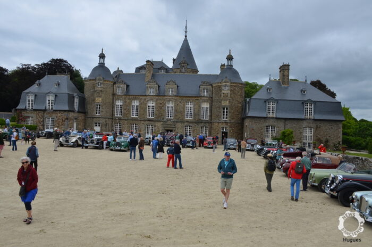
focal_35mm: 27
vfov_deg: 47.8
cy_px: 124
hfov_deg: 67.5
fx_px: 278
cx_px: 186
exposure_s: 1/250
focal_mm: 18
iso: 100
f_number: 8
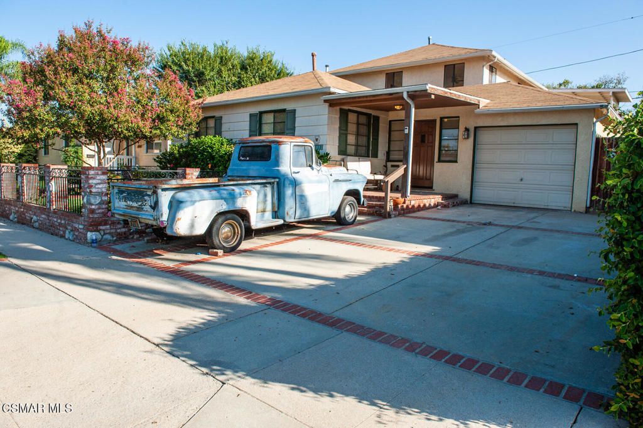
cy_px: 214
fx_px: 428
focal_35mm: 24
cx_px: 322
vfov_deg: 53.1
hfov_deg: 73.8
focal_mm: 24
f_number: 8
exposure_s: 1/800
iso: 320
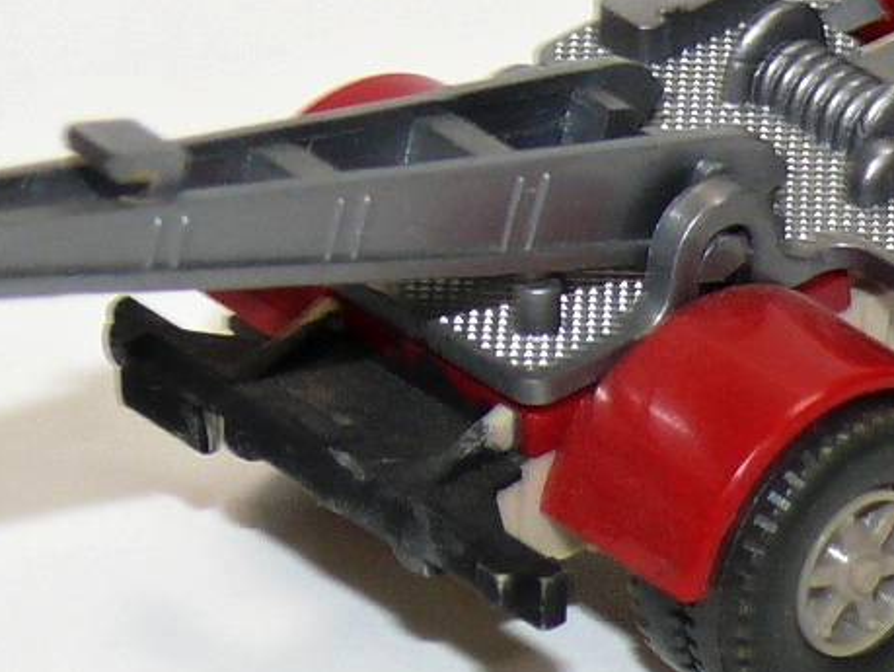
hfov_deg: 6.4
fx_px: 8012
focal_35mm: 310
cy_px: 154
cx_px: 645
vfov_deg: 4.8
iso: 100
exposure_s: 1/30
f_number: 4
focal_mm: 12.5
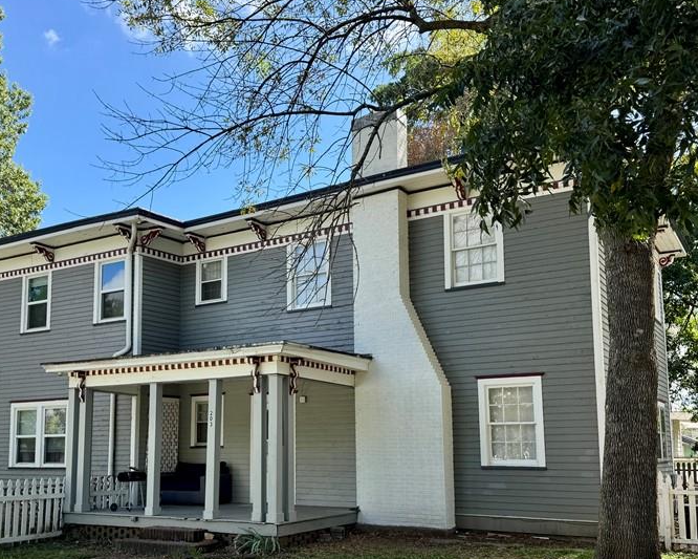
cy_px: 353
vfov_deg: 40.8
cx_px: 297
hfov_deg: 50.1
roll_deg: -0.7
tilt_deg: +7.6
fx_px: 744
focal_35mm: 36
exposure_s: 1/1112
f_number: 1.78
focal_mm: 6.76
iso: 80
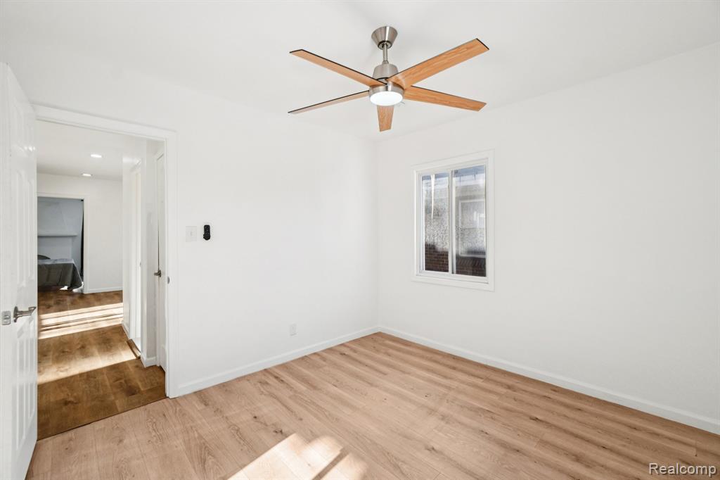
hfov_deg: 100.4
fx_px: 300
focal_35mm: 15
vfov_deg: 77.3
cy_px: 240
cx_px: 360
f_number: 8
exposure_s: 1/60
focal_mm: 10
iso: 100
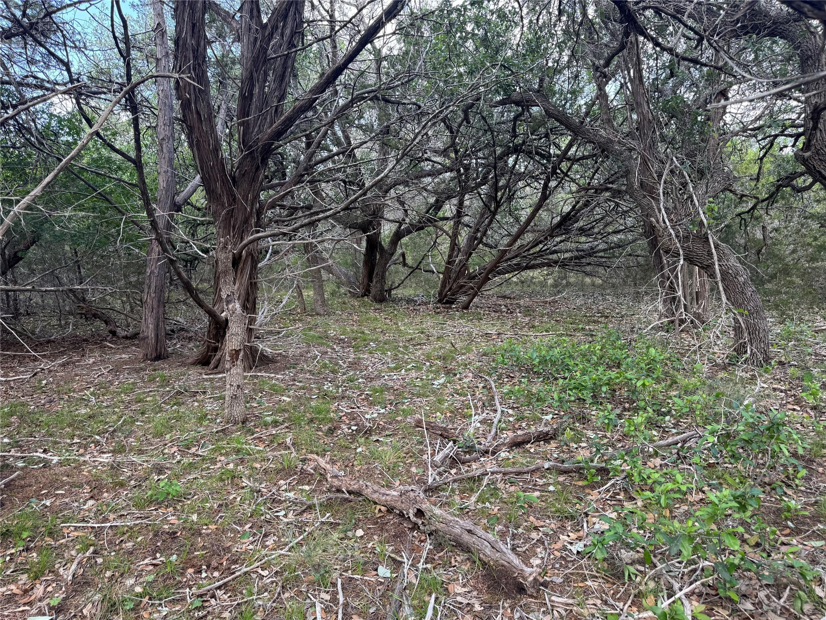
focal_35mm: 24
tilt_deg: -6.4
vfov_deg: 56.8
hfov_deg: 71.6
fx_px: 573
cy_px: 310
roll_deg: +2.7
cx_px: 413
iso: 64
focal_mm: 6.76
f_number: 1.78
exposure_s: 1/151
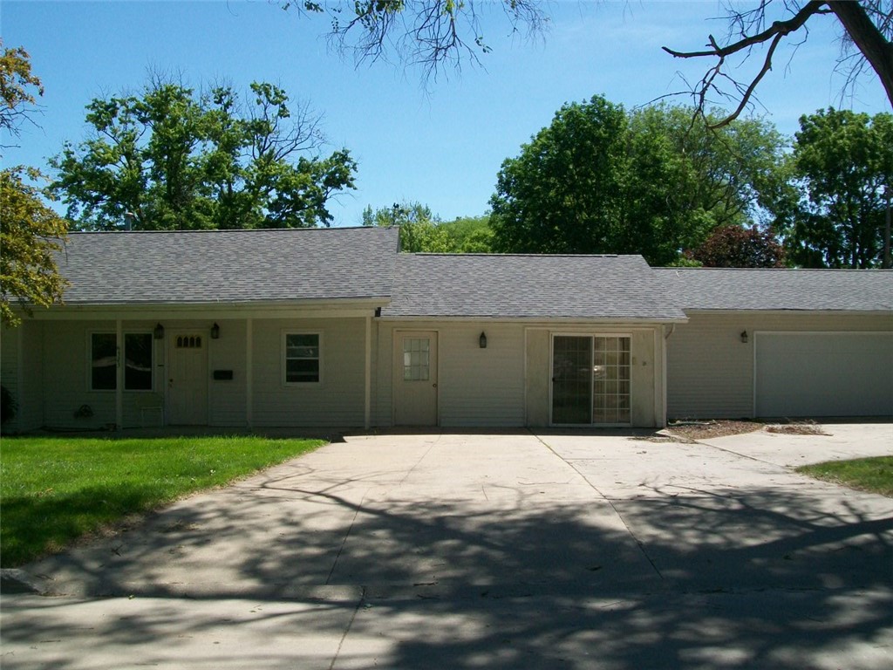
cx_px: 446
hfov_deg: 51.4
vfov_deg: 39.7
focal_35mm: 36
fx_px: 929
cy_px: 335
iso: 64
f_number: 4.8
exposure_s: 1/400
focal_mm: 6
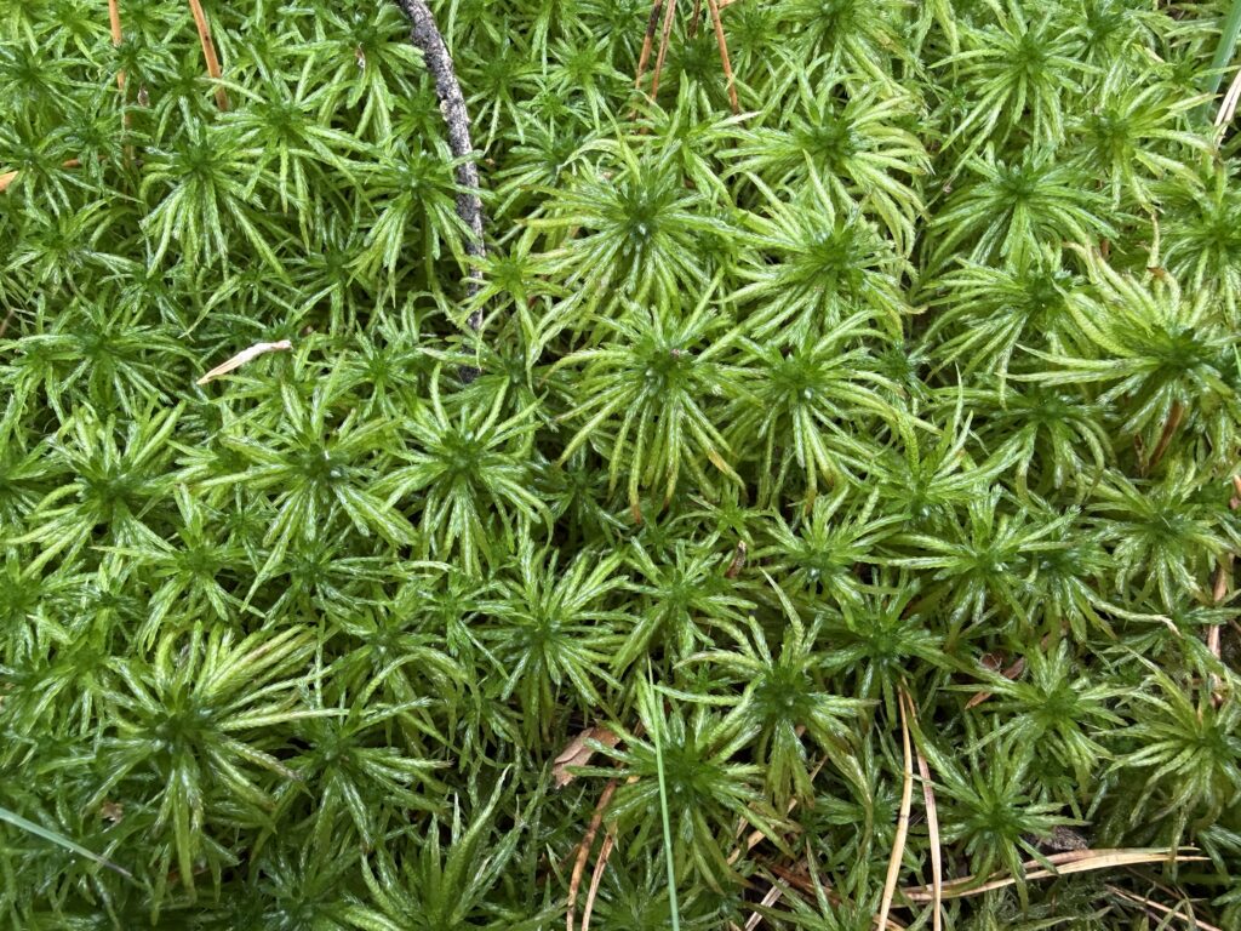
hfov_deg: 71.6
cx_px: 620
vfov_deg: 56.8
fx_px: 860
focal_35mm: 24
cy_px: 466
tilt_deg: -70.7
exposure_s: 1/99
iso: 200
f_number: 2.2
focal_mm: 2.22
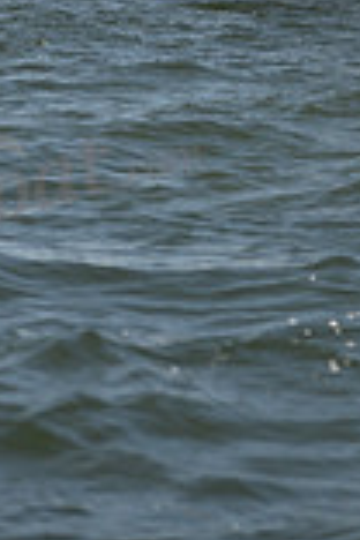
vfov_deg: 6.4
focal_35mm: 317
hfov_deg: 4.3
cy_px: -374
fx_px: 4755
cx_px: 382
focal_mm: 85
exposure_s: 1/800
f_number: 3.5
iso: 250
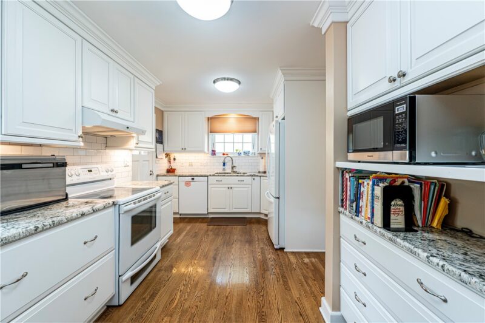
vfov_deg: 81.1
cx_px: 242
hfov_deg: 104.3
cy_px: 162
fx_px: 188
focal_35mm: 14
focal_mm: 14
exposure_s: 1/100
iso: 2500
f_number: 8
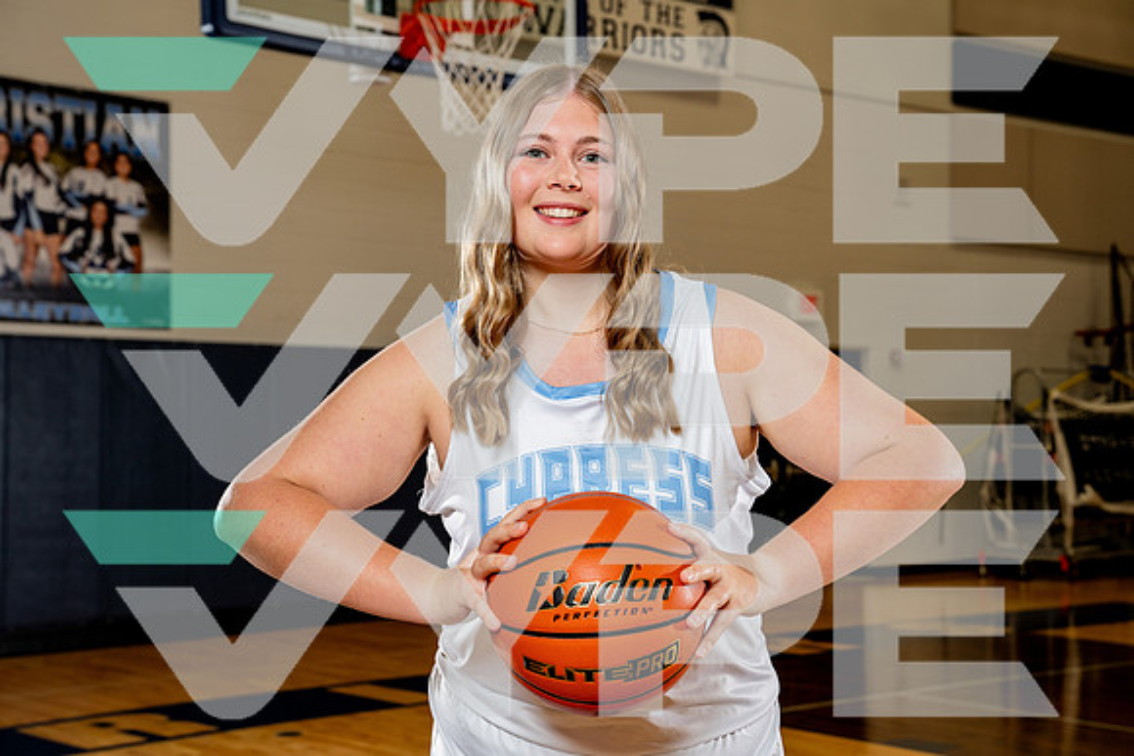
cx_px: 567
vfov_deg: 24.2
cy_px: 378
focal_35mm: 56
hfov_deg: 35.6
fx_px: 1764
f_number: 5.6
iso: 400
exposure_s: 1/250
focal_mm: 56
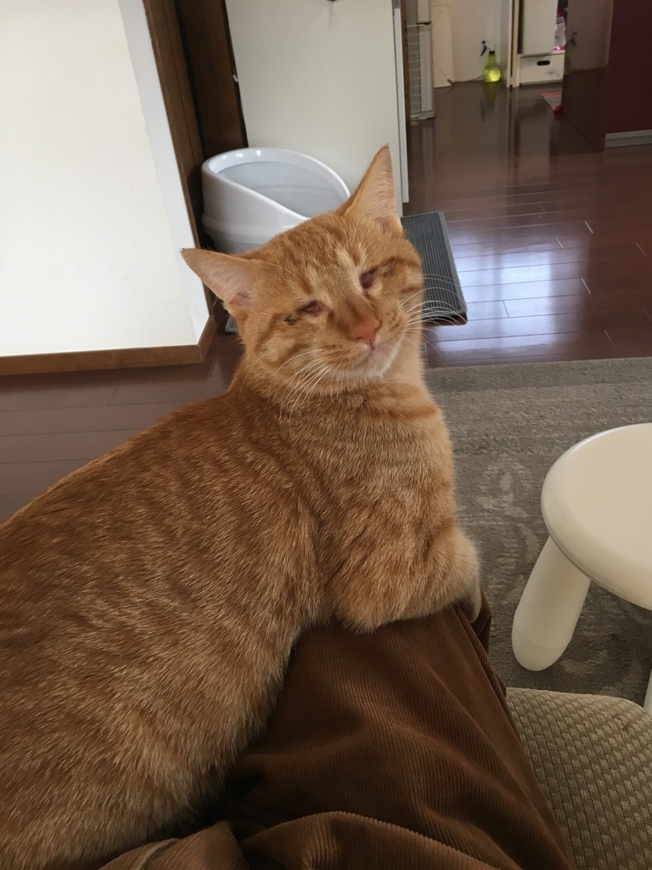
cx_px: 326
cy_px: 435
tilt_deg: -34.4
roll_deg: +7.9
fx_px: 728
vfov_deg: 61.7
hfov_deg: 48.2
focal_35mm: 29
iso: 64
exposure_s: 1/30
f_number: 2.2
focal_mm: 4.15
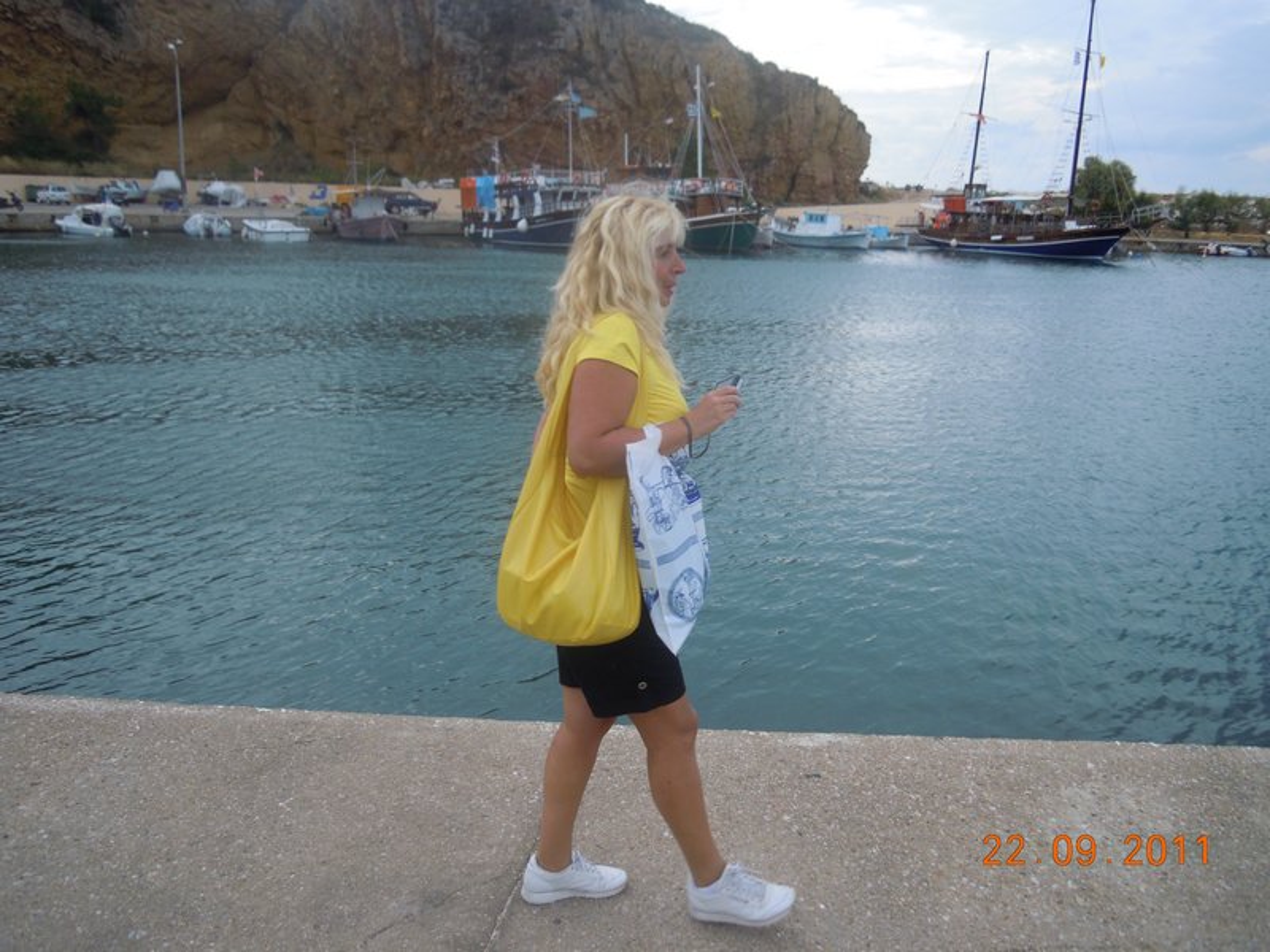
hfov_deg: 63.4
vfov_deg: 49.7
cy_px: 476
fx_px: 1027
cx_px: 635
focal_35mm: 28
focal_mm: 5
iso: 100
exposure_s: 1/125
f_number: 7.6
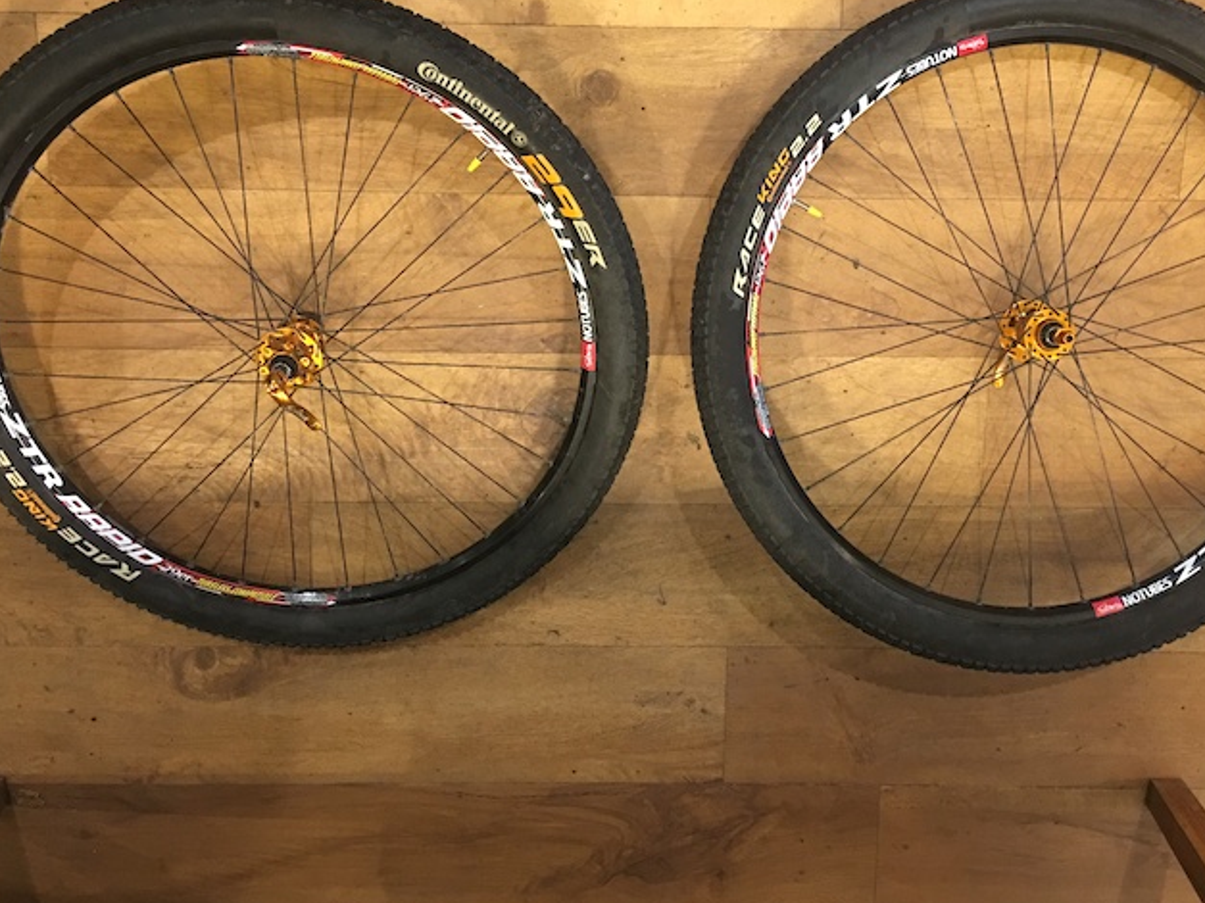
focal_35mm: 37
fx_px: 1288
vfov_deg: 38.5
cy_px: 355
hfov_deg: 50.1
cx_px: 661
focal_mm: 4.15
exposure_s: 1/8
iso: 125
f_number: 2.2
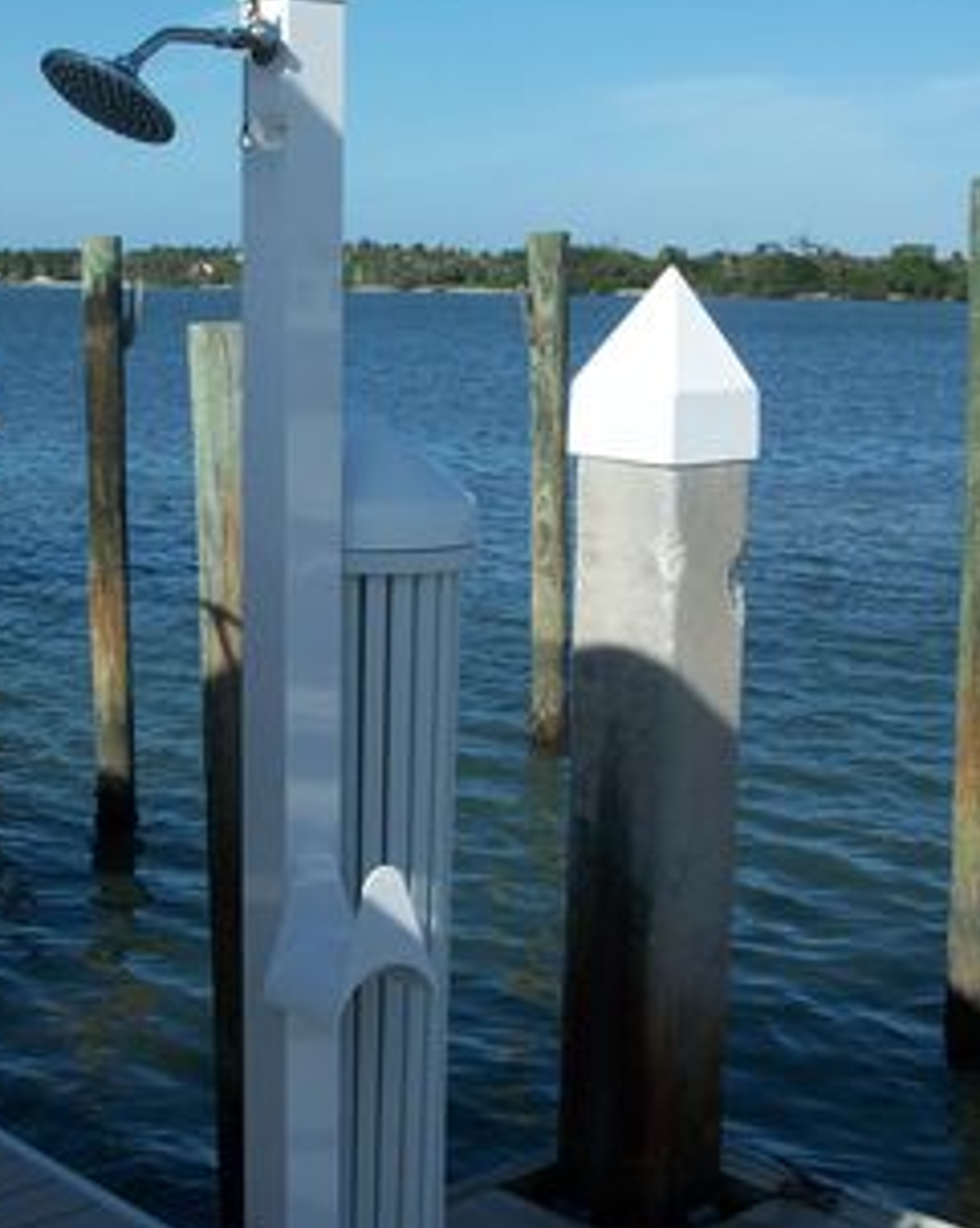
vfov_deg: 34.1
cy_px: 537
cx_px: 311
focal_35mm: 55
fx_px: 1997
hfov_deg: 27.4
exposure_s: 1/571
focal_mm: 5.7
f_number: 5.5
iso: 64
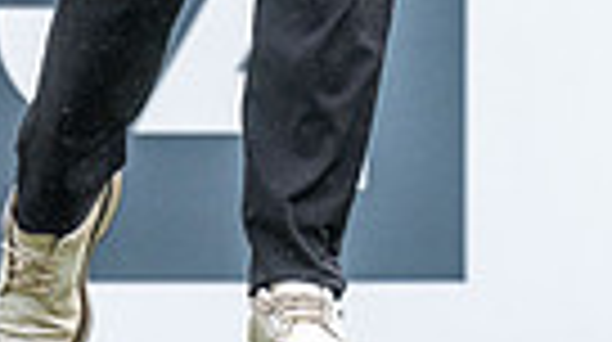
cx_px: 112
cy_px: -511
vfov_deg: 0.8
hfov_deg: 1.5
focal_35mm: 1482
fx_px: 24012
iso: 500
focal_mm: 300
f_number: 4
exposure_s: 1/2000
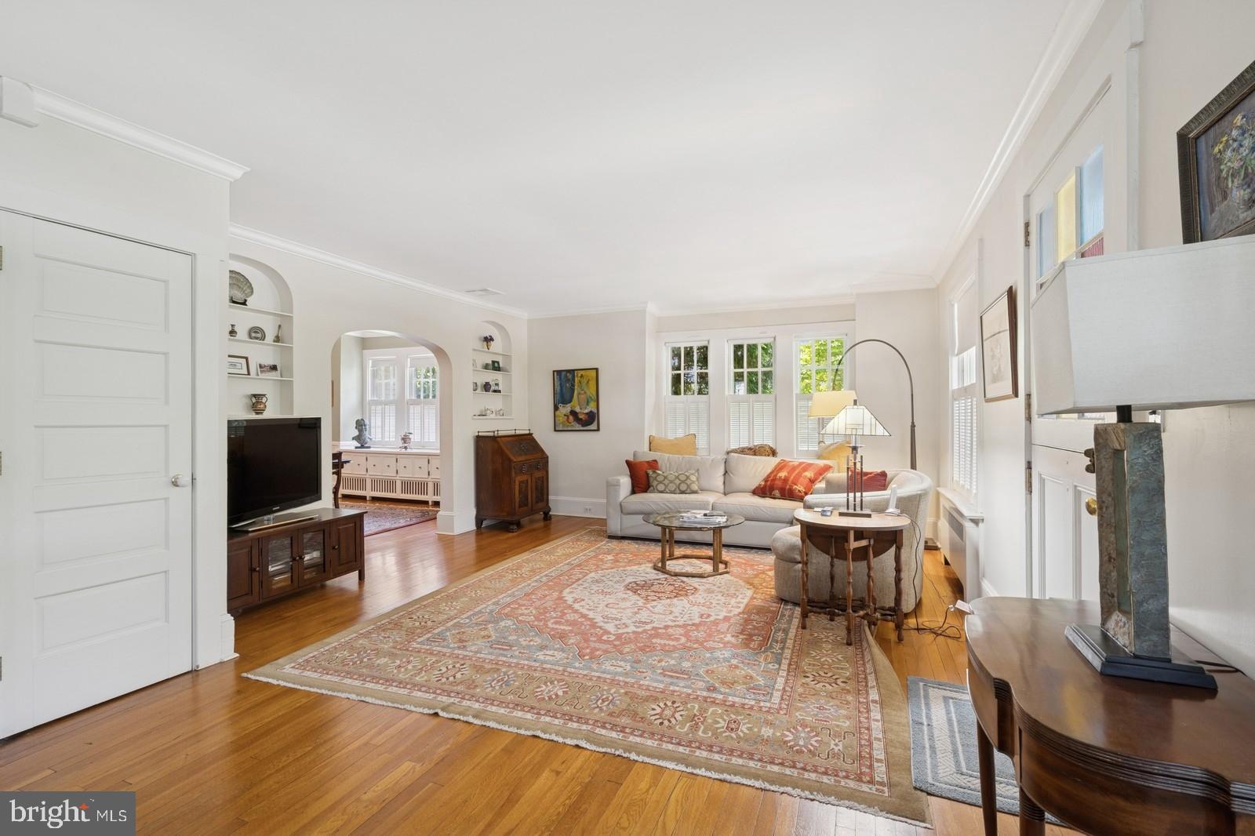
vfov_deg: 73.7
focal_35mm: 16
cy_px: 418
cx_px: 628
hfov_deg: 96.7
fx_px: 558
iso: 200
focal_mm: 16
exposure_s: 1/13
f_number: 11
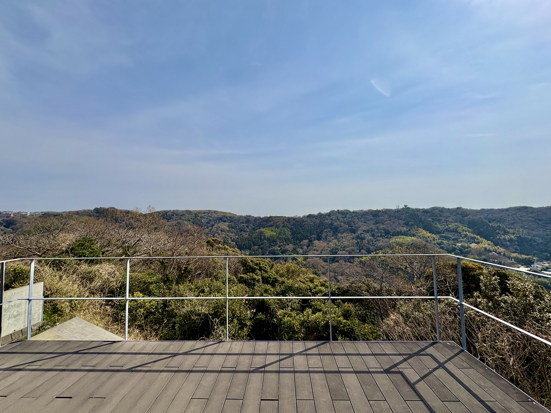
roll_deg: +1.3
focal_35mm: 14
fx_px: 223
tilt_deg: +4.1
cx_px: 276
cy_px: 206
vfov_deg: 85.7
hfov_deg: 102.1
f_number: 2.2
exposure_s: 1/5263
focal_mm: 2.22
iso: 50
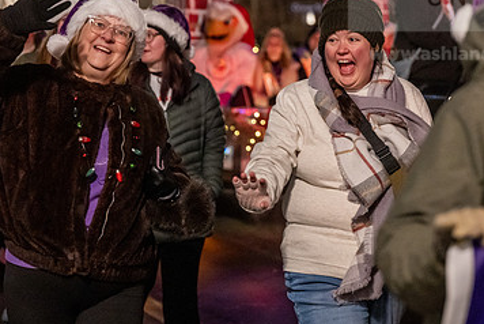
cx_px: 307
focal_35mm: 114
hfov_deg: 17.9
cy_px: 82
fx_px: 1534
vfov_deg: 12.0
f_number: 2.8
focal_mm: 70
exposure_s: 1/200
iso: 4000
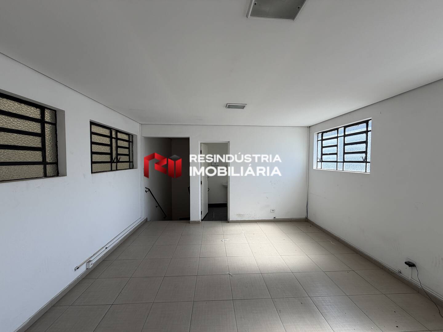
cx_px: 222
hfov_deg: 102.1
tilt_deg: -0.4
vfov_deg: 85.7
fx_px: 179
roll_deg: +0.8
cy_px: 166
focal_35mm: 14
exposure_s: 1/234
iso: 40
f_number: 2.2
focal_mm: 2.22
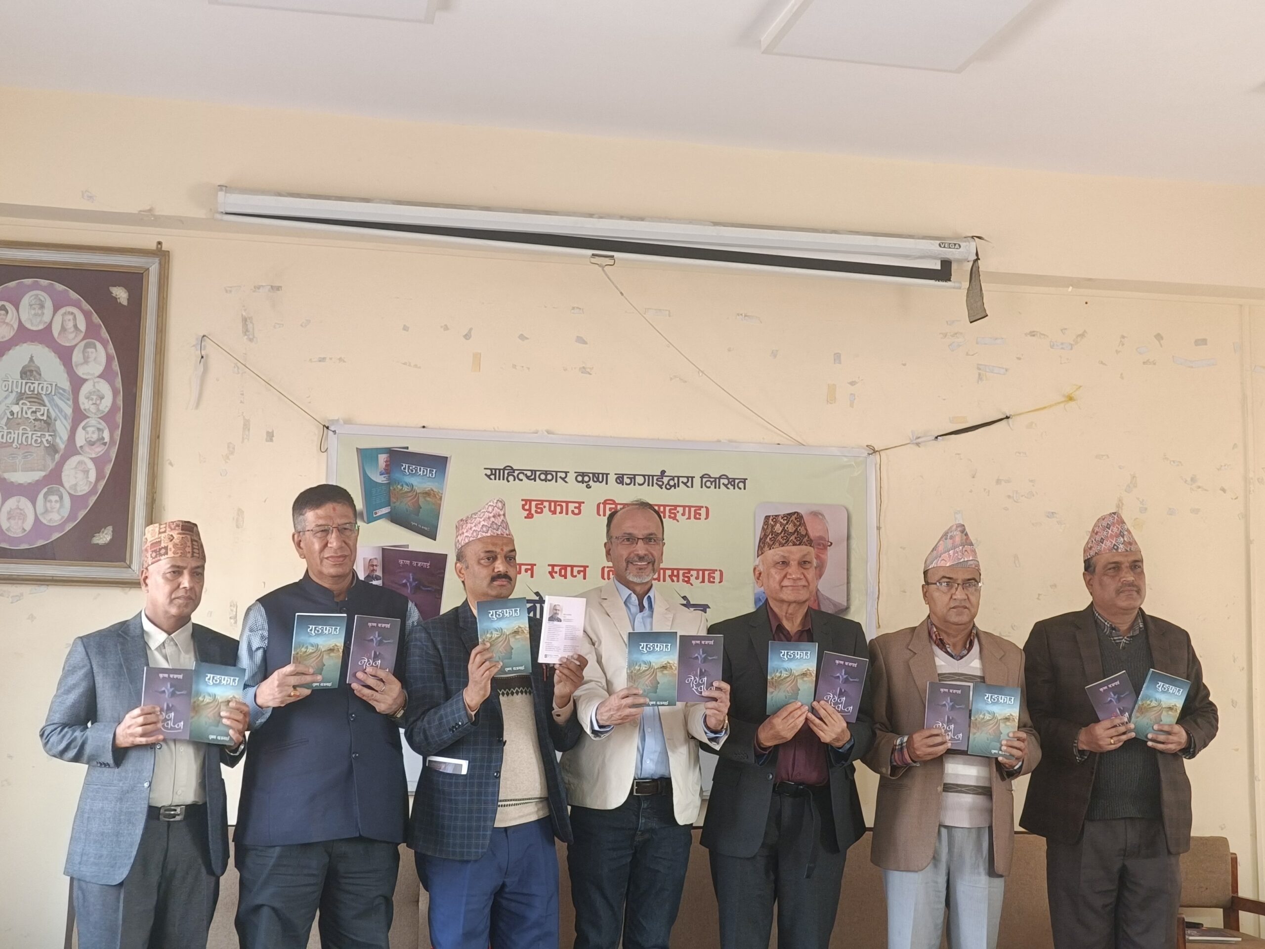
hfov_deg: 38.2
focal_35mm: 50
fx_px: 1827
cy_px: 474
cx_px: 632
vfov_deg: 29.1
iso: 742
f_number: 2
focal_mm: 7.08
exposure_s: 1/50
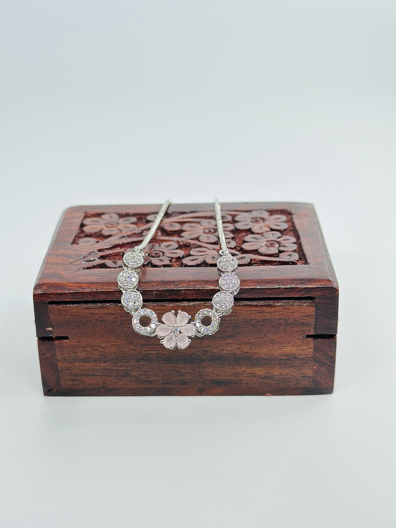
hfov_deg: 30.3
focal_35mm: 48
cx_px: 198
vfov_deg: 39.7
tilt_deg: -26.0
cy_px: 264
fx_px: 732
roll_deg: +0.4
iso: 80
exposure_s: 1/398
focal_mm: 6.86
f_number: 1.78
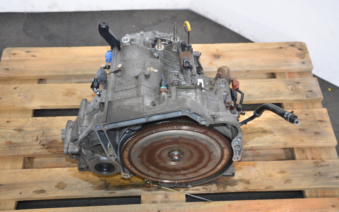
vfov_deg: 30.9
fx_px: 384
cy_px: 108
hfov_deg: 47.7
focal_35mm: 42
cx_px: 171
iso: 800
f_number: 4
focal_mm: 27
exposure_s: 1/60
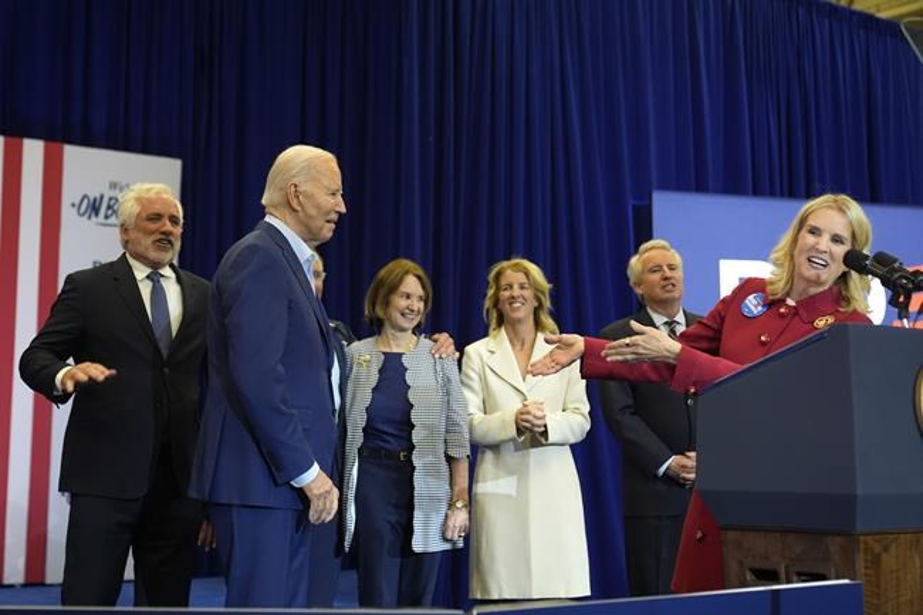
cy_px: 308
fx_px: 1358
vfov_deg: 25.5
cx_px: 462
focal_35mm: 53
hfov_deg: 37.5
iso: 3200
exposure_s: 1/500
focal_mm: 53
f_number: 2.8
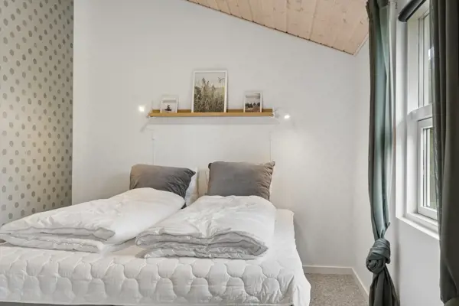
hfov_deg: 63.2
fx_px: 373
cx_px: 230
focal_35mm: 29
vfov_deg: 44.6
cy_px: 153
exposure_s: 1/6
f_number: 6.3
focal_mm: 19.5
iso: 100
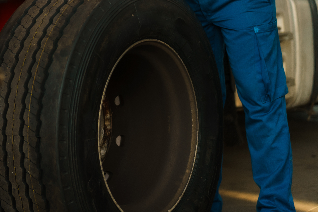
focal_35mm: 123
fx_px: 1086
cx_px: -41
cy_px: 2
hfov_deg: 16.1
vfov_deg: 11.0
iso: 100
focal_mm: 50
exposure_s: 1/125
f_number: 1.6
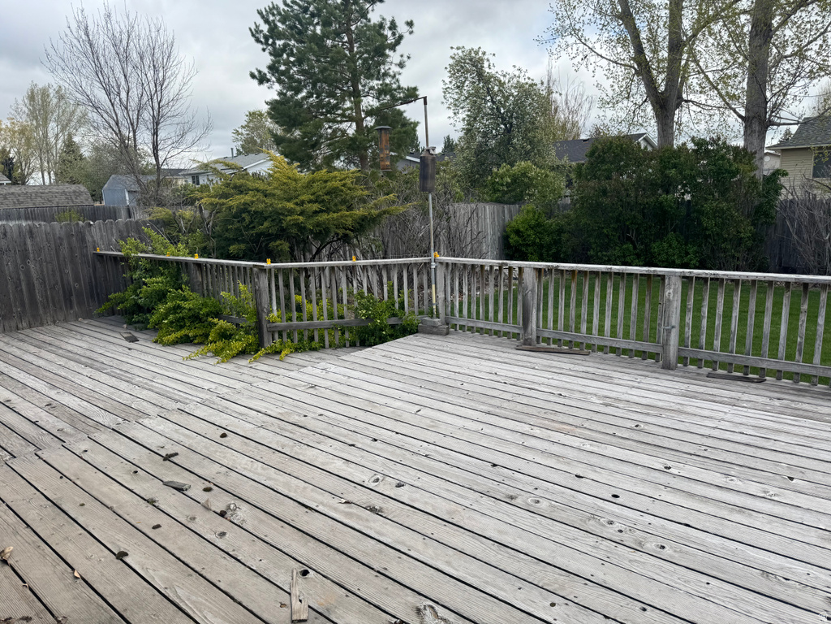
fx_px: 576
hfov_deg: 71.6
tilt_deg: -11.0
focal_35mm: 24
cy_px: 312
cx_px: 416
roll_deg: +2.4
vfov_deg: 56.8
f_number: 1.78
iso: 80
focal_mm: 6.76
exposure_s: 1/3247
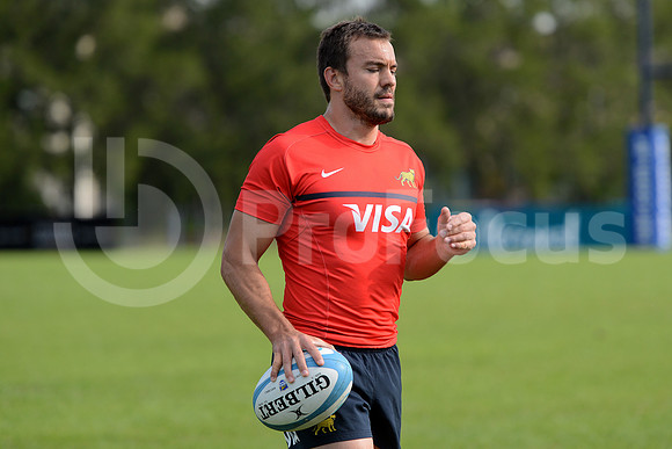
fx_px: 4481
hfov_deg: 8.6
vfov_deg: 5.7
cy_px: 224
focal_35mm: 240
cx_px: 336
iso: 400
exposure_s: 1/800
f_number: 4
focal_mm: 240
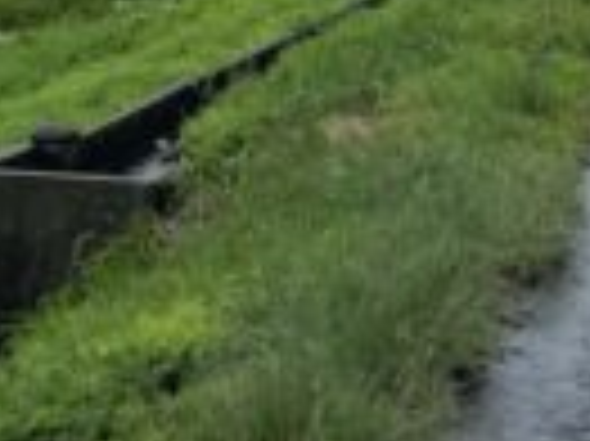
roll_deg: -0.6
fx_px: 2282
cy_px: -713
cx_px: 387
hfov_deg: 14.7
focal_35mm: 134
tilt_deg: +9.7
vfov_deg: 9.5
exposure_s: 1/930
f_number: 1.6
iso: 32
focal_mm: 5.1
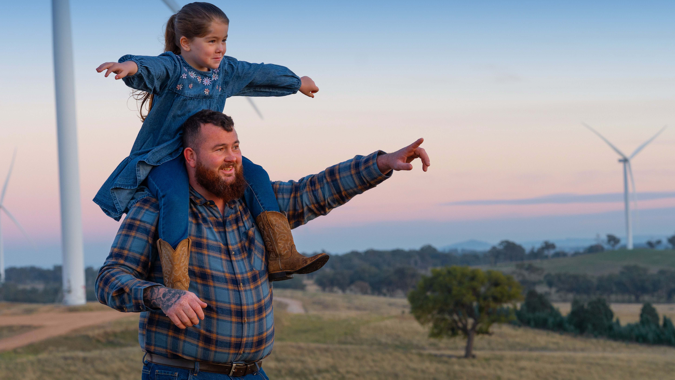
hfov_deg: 26.2
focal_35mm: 81
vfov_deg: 14.9
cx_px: 359
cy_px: 206
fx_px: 1450
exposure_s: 1/125
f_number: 5
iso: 500
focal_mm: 64
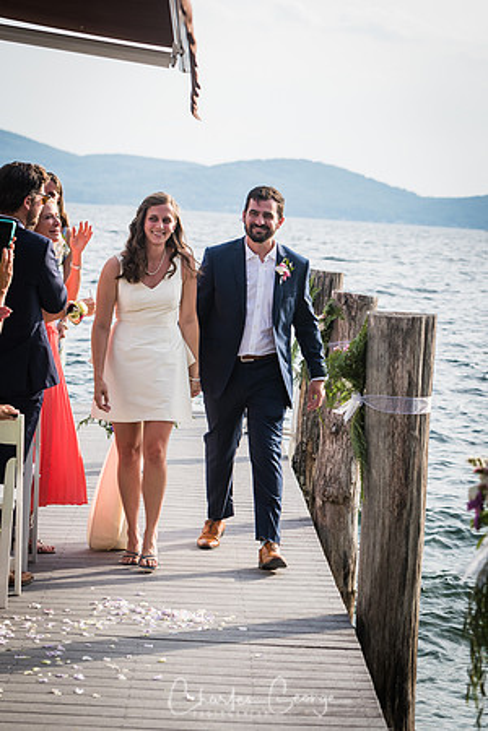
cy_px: 366
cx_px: 244
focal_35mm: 105
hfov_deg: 13.0
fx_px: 2135
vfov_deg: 19.5
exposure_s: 1/800
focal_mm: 70
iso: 200
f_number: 4
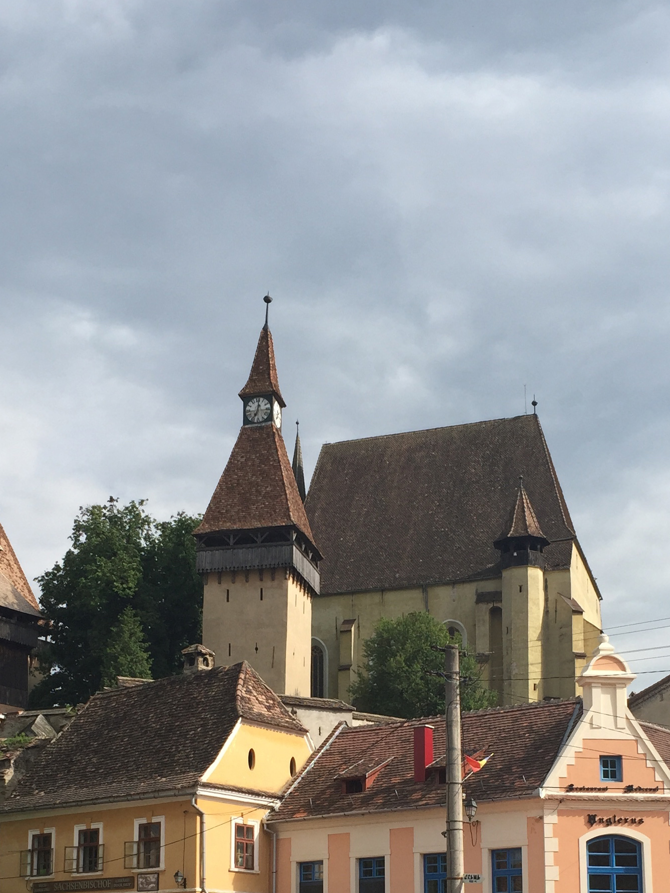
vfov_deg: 34.5
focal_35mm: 53
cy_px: 768
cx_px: 321
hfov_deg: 27.5
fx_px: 1368
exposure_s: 1/1799
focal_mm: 4.15
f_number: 2.2
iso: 32
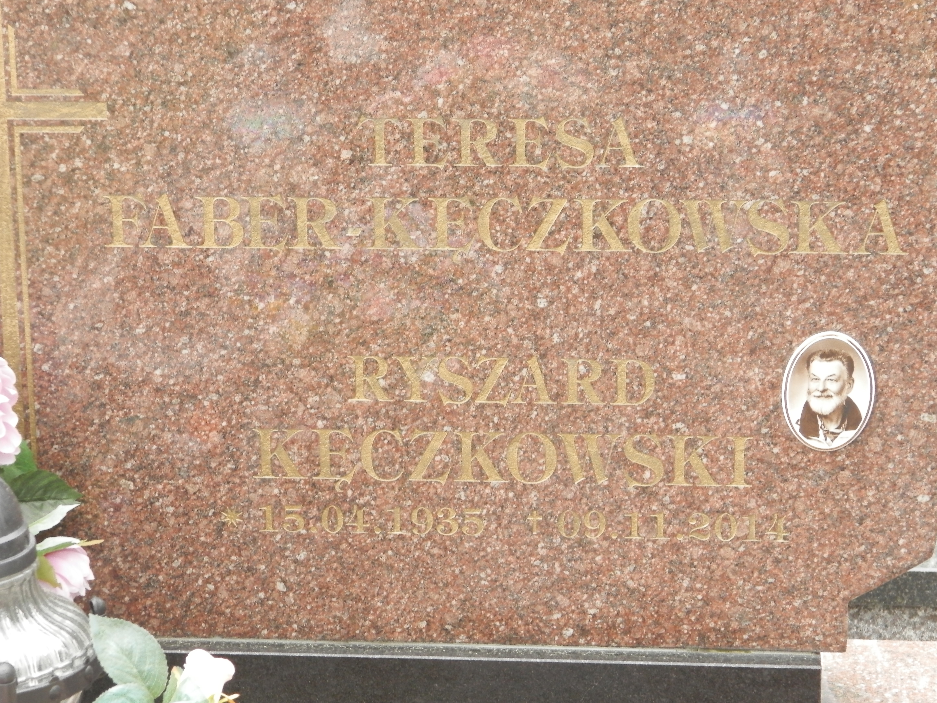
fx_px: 2869
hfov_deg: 18.5
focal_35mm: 106
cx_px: 468
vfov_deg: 14.0
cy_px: 352
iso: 200
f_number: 4.5
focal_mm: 19
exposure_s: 1/80
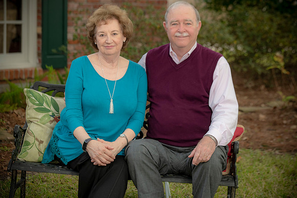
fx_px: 924
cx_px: 148
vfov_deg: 12.2
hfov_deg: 18.3
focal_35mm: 112
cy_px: 99
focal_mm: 112
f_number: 5
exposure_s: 1/250
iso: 320
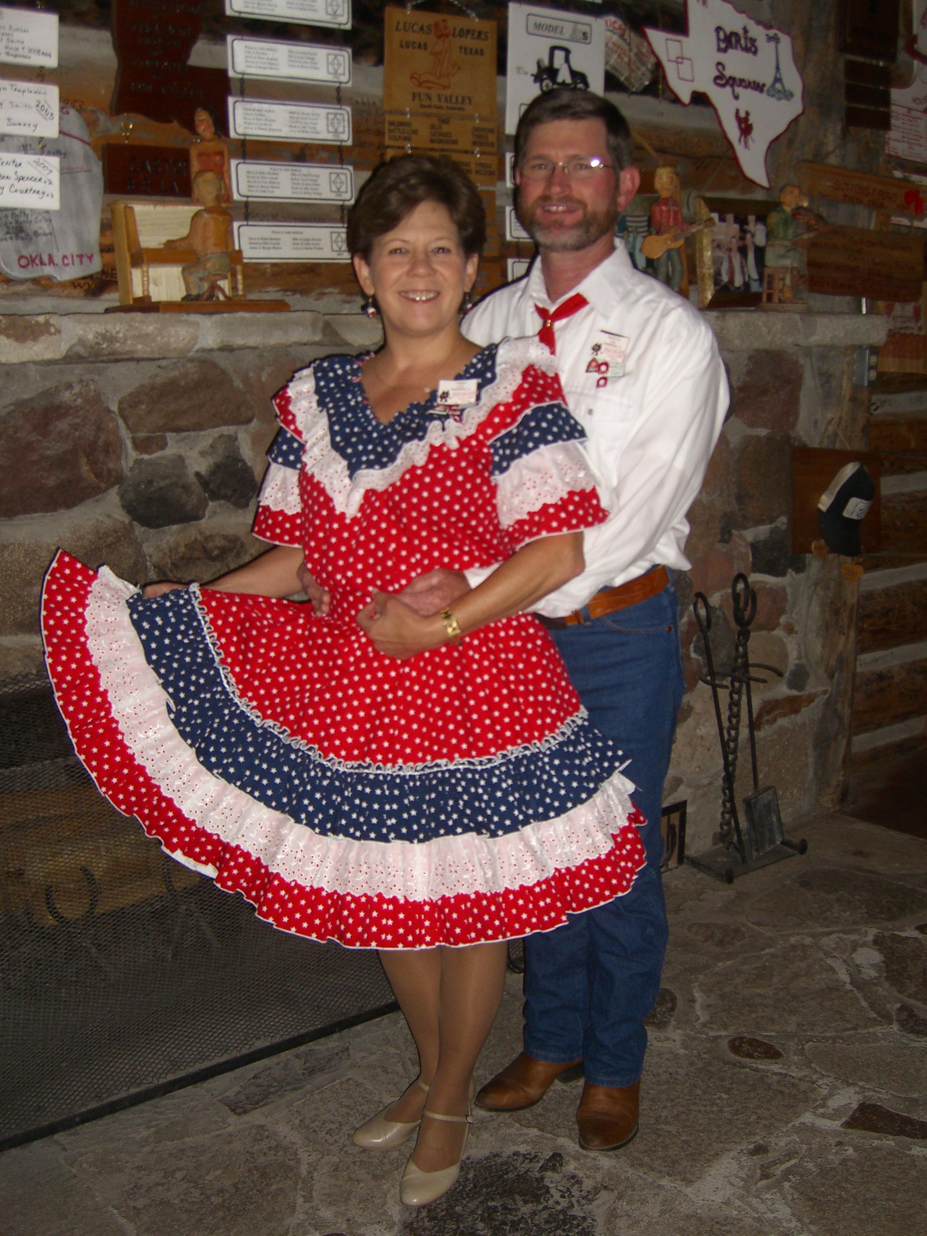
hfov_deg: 37.7
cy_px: 618
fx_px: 1357
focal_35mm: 38
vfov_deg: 49.0
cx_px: 464
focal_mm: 7.9
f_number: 2.8
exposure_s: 1/60
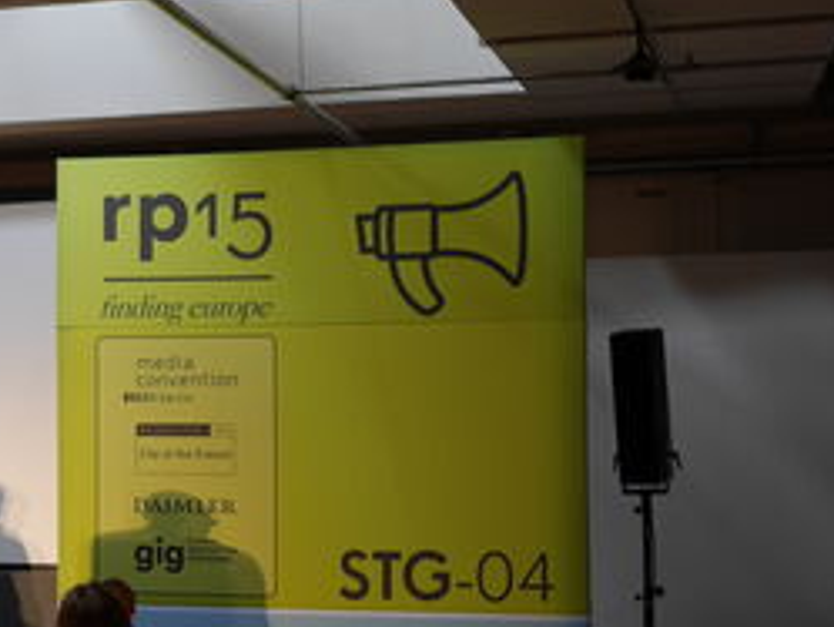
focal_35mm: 103
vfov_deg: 14.4
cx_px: -164
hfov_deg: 18.1
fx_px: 2483
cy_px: 334
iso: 200
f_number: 1.7
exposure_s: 1/80
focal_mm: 20
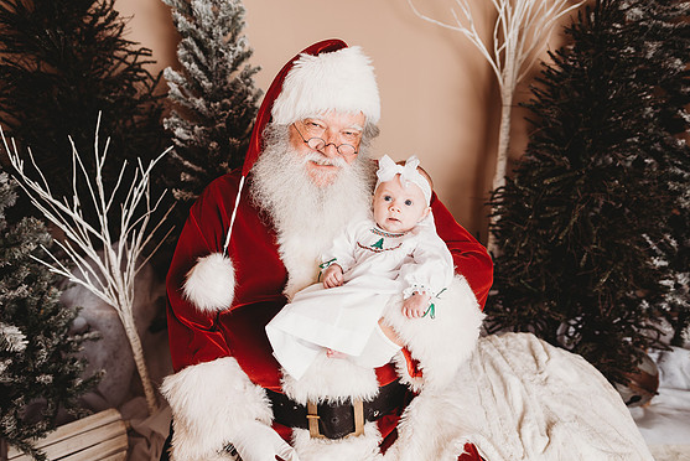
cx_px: 337
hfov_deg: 71.5
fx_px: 479
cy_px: 239
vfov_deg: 51.3
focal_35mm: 25
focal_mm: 24
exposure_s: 1/160
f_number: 2.5
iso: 100
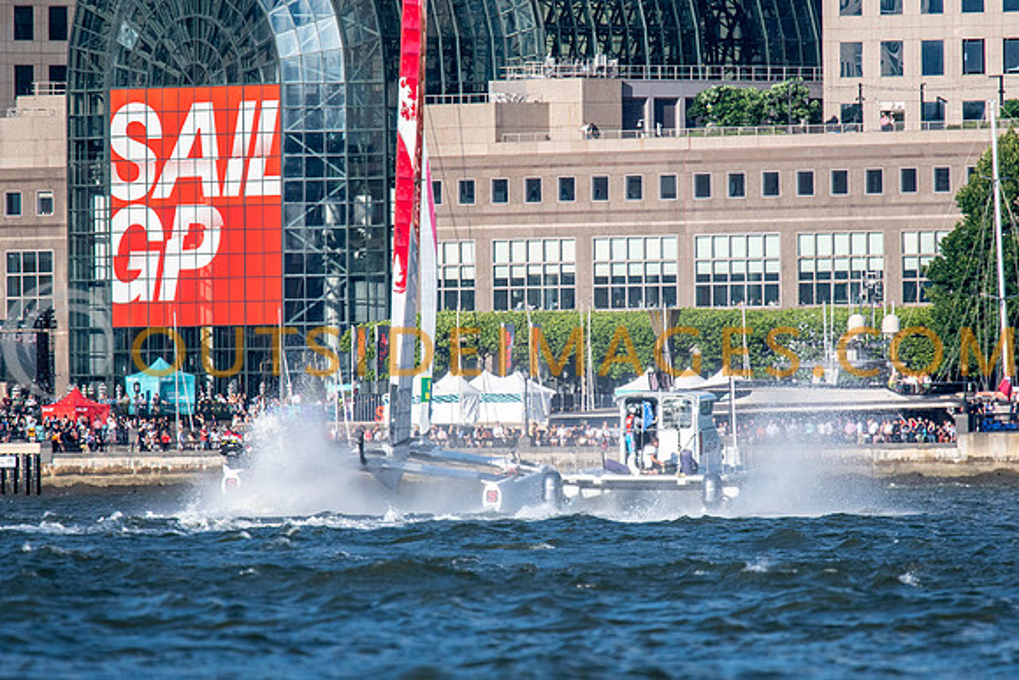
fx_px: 19816
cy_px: 365
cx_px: 549
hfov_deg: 2.9
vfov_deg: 2.0
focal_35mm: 700
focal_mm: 420
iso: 640
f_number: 5.6
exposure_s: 1/2500
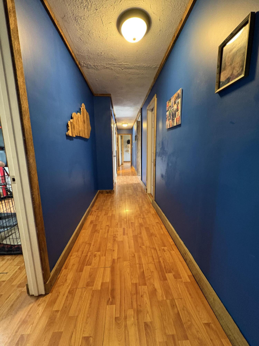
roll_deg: +1.0
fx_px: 140
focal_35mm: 14
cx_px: 130
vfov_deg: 102.1
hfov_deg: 85.7
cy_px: 173
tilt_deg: -9.7
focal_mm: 2.22
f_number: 2.2
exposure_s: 1/40
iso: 640
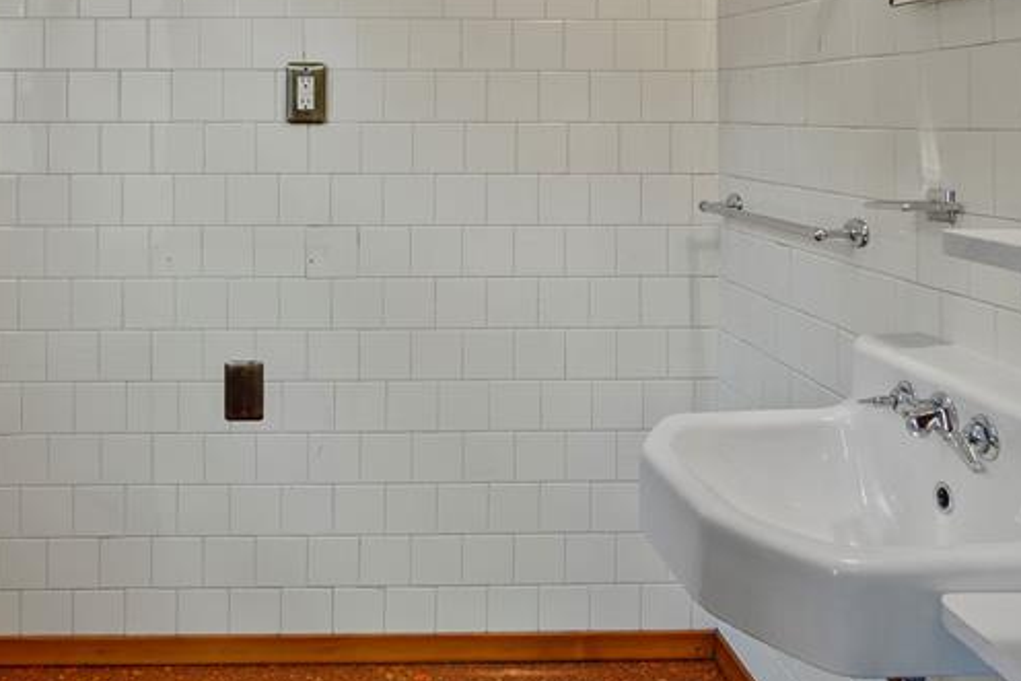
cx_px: 373
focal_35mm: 33
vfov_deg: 38.6
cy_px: 145
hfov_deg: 56.4
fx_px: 936
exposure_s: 1/5
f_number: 4
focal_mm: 16
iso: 100
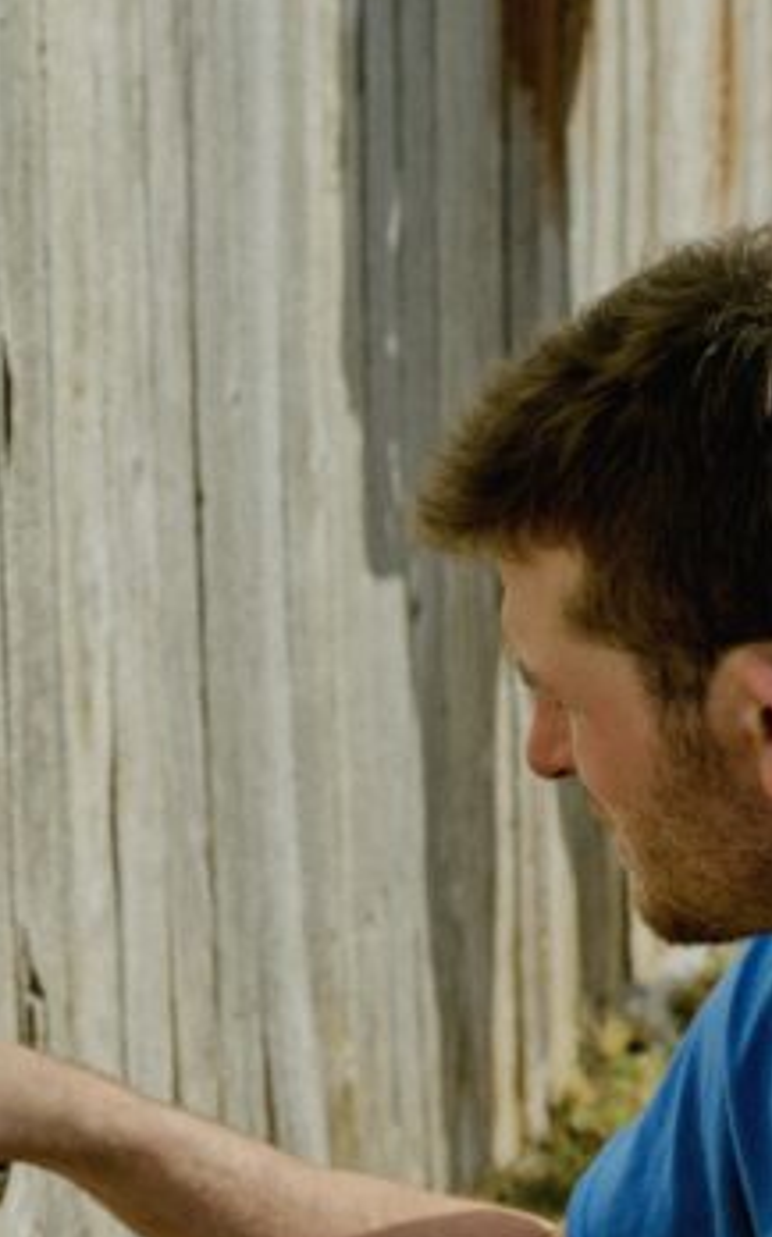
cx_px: 123
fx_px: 5564
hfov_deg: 7.9
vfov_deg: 12.5
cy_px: 1326
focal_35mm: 165
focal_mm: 55
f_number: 7.1
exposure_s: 1/800
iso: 200
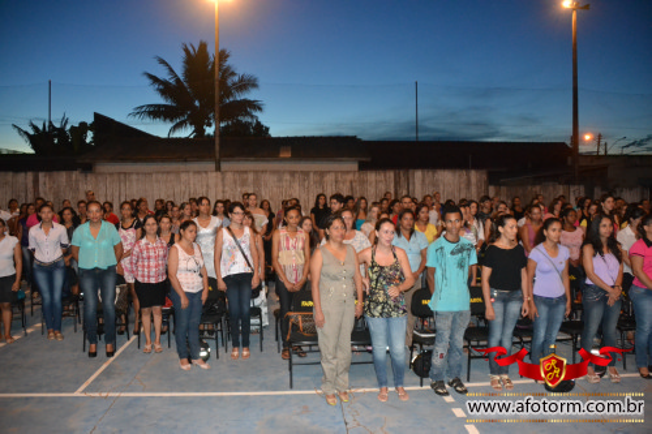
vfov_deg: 43.6
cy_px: 217
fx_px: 543
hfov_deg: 61.9
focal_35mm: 30
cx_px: 326
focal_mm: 20
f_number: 3.5
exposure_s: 1/60
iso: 3200
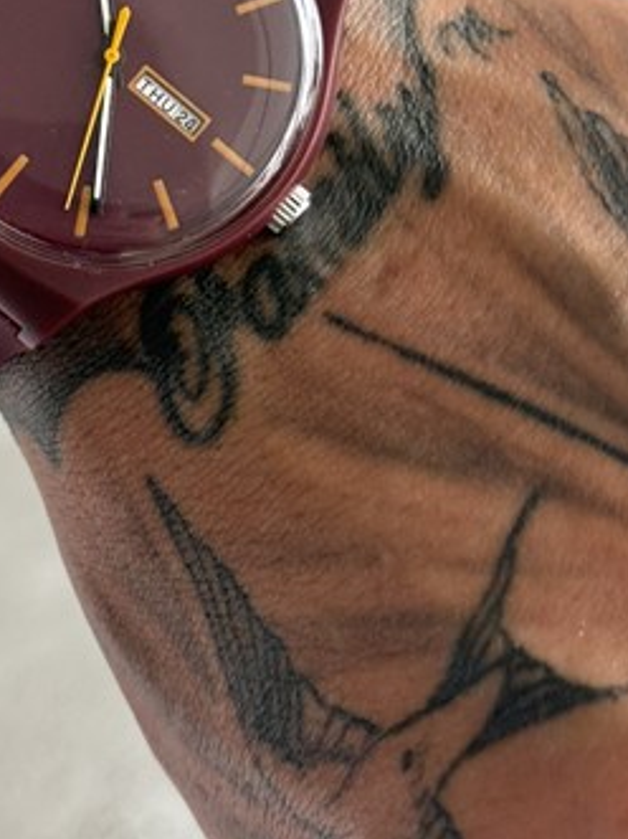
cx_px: 91
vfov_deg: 16.7
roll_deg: +8.3
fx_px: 2808
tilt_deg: -42.8
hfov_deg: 12.7
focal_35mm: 116
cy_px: 30
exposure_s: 1/60
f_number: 1.78
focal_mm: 6.76
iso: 200
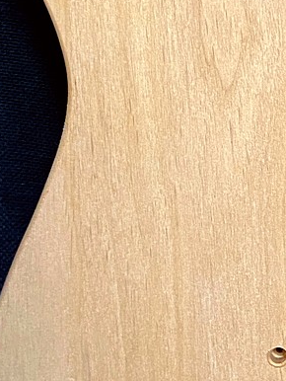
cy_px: 162
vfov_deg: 20.6
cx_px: 350
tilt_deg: -13.5
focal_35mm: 95
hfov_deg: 15.0
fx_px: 1045
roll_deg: +1.0
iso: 200
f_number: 1.8
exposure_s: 1/60
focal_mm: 4.25
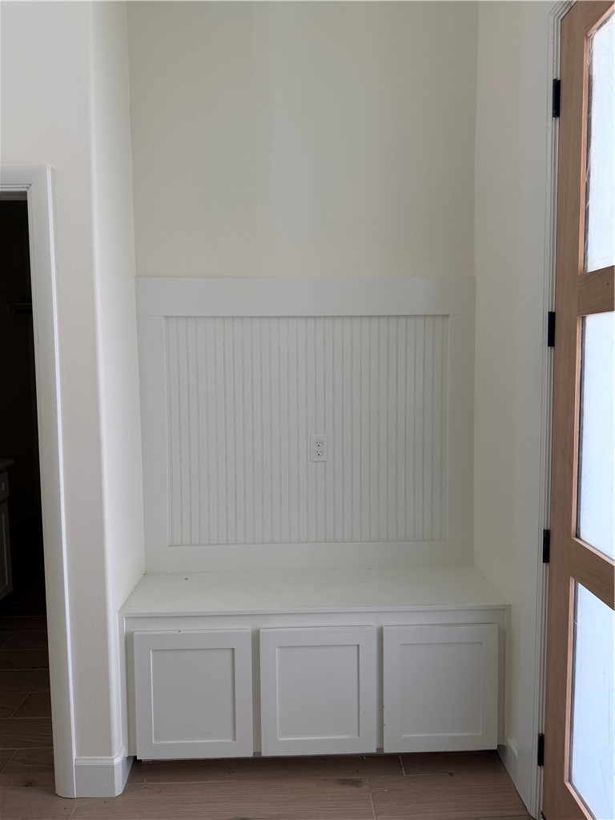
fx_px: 569
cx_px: 308
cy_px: 410
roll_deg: +0.2
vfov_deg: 71.6
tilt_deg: -3.9
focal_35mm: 24
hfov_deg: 56.8
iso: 64
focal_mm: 6.76
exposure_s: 1/120
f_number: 1.78
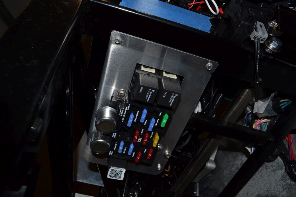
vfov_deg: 47.9
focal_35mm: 27
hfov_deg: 67.4
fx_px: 222
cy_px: 98
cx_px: 148
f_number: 8
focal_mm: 18
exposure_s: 1/60
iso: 100
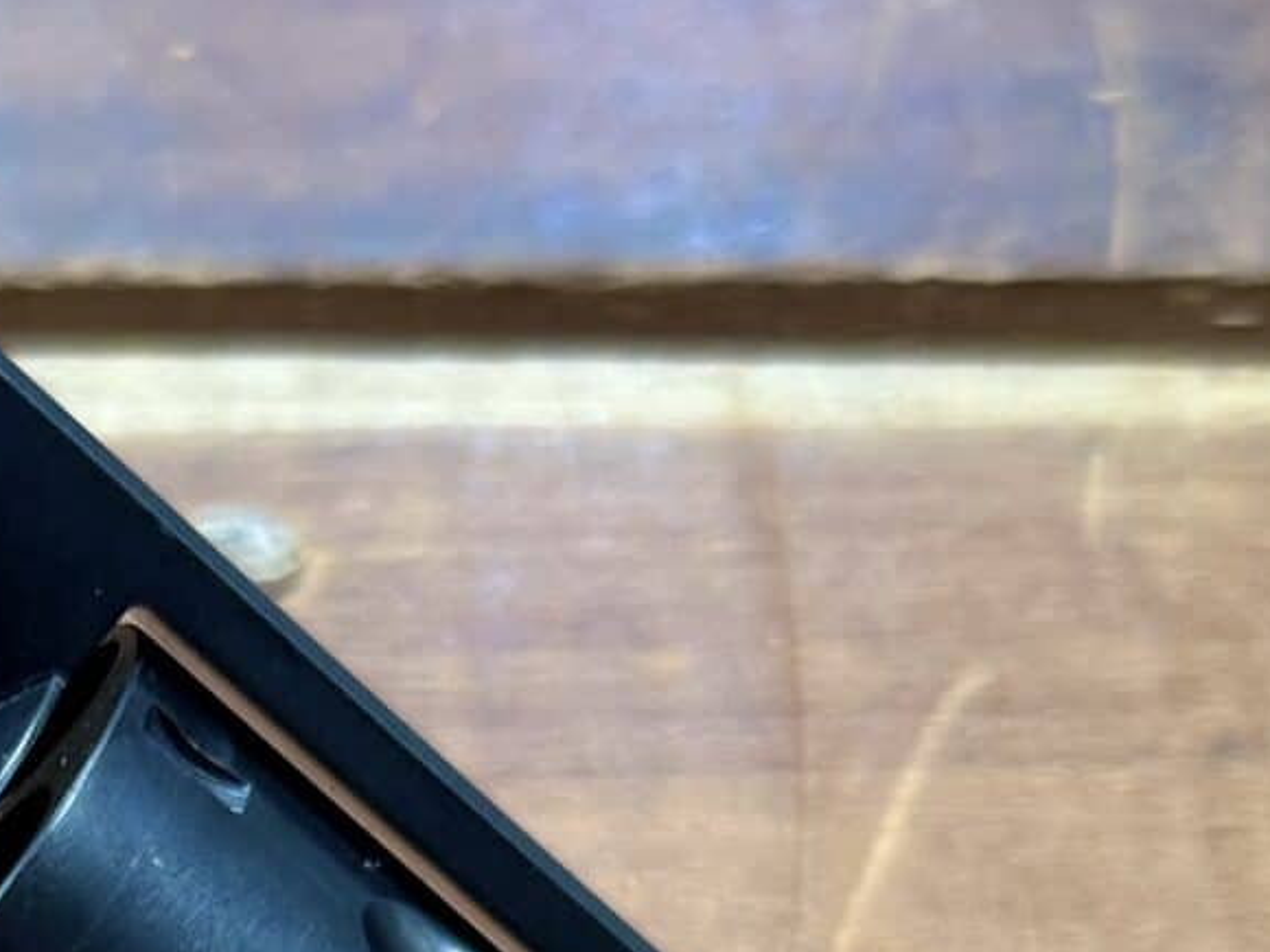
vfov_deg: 13.1
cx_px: -383
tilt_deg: -48.1
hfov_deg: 17.4
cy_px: 1462
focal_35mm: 106
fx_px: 3889
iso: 160
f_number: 1.78
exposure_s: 1/60
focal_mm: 6.76
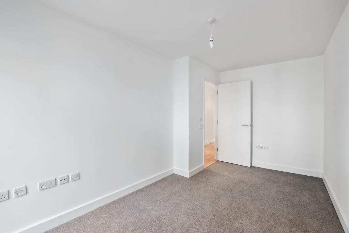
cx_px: 174
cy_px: 116
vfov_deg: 77.3
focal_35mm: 15
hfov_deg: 100.4
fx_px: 145
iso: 160
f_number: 8
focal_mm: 10
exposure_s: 1/3
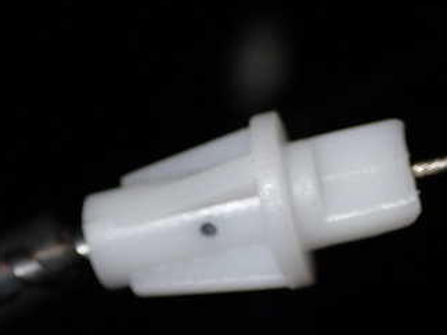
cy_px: 185
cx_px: 410
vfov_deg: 15.9
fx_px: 1200
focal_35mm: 93
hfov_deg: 20.6
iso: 200
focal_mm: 9.01
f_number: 9
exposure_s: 1/50
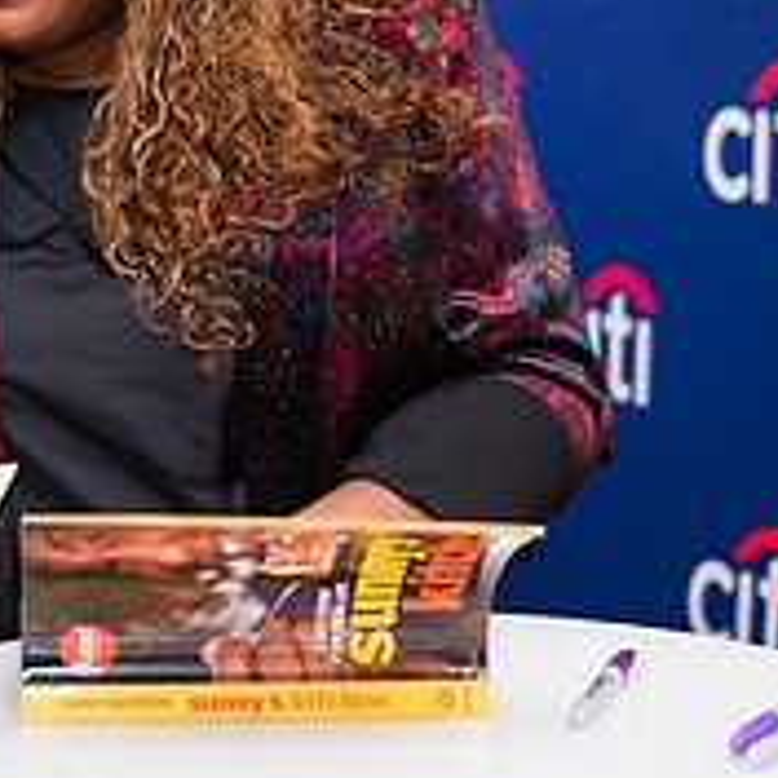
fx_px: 2492
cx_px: 203
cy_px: 71
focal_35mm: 98
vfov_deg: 17.5
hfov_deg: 17.7
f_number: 3.2
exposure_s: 1/160
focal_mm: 35
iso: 400
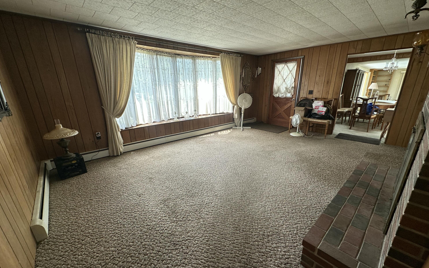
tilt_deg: -18.4
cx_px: 216
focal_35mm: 15
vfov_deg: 74.7
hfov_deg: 101.5
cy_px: 144
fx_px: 175
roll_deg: +0.7
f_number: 2.2
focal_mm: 2.22
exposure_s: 1/99
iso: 64
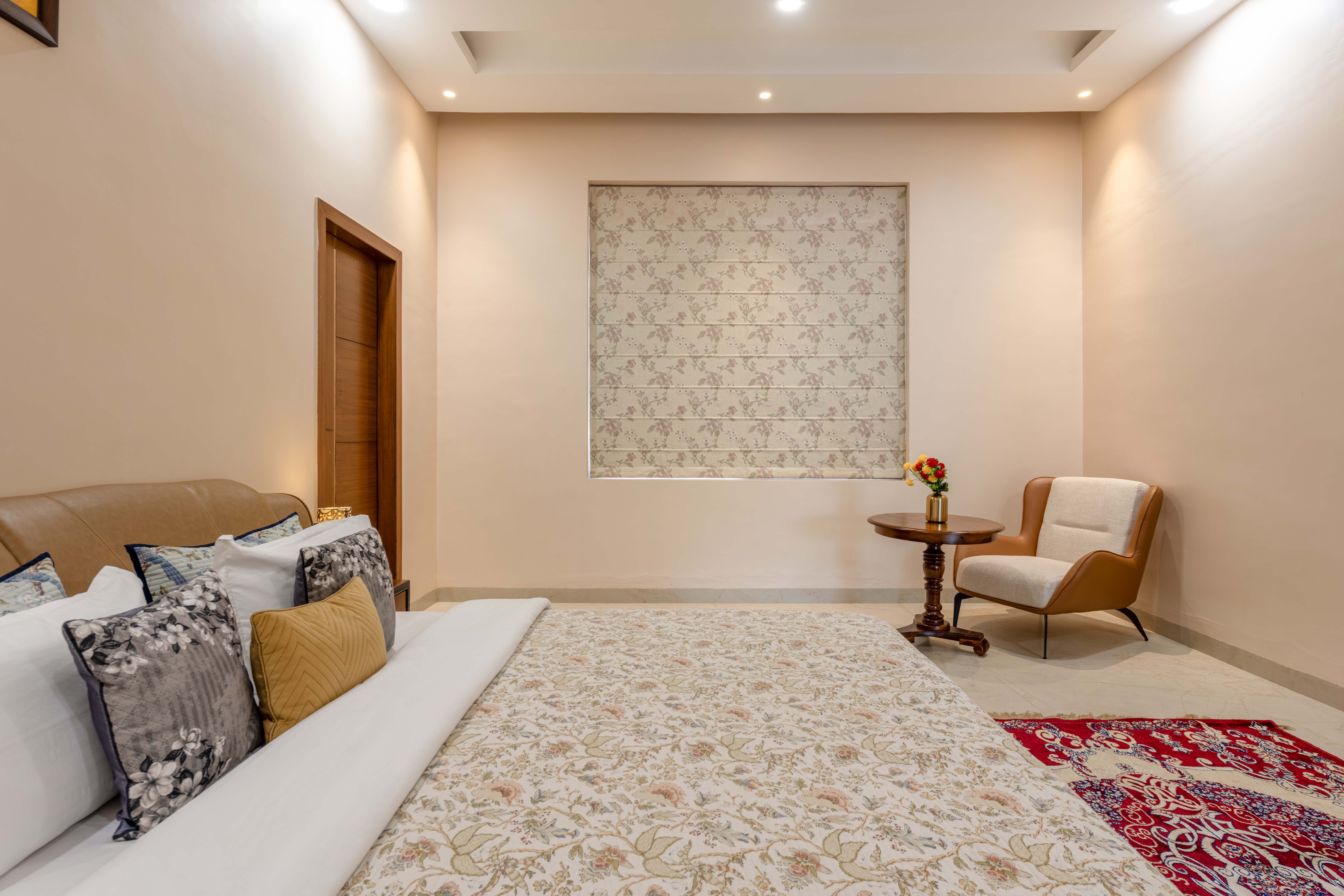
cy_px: 448
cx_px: 672
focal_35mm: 19
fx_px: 709
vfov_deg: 64.6
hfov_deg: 86.9
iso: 125
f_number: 10
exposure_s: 1/15
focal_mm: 19
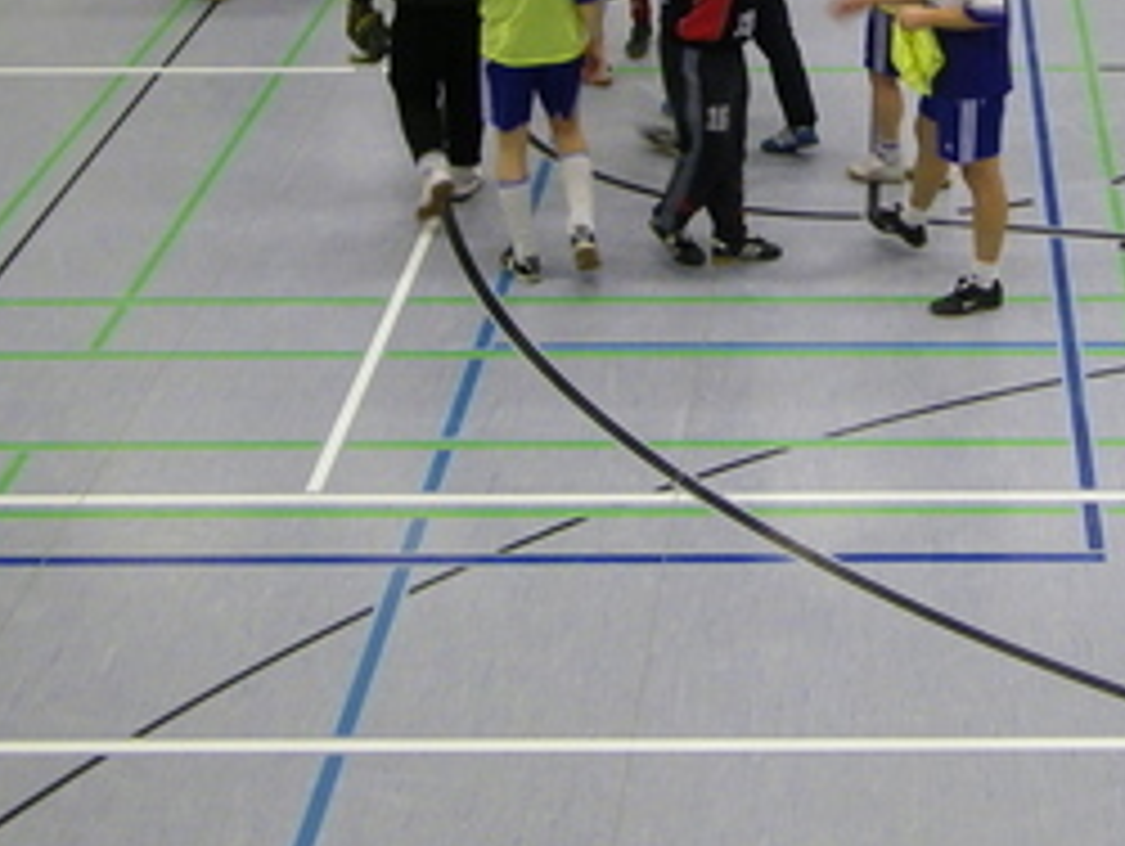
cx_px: 927
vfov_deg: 18.7
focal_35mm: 78
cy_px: 124
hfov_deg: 24.5
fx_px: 2537
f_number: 3
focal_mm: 6.9
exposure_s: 1/30
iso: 160
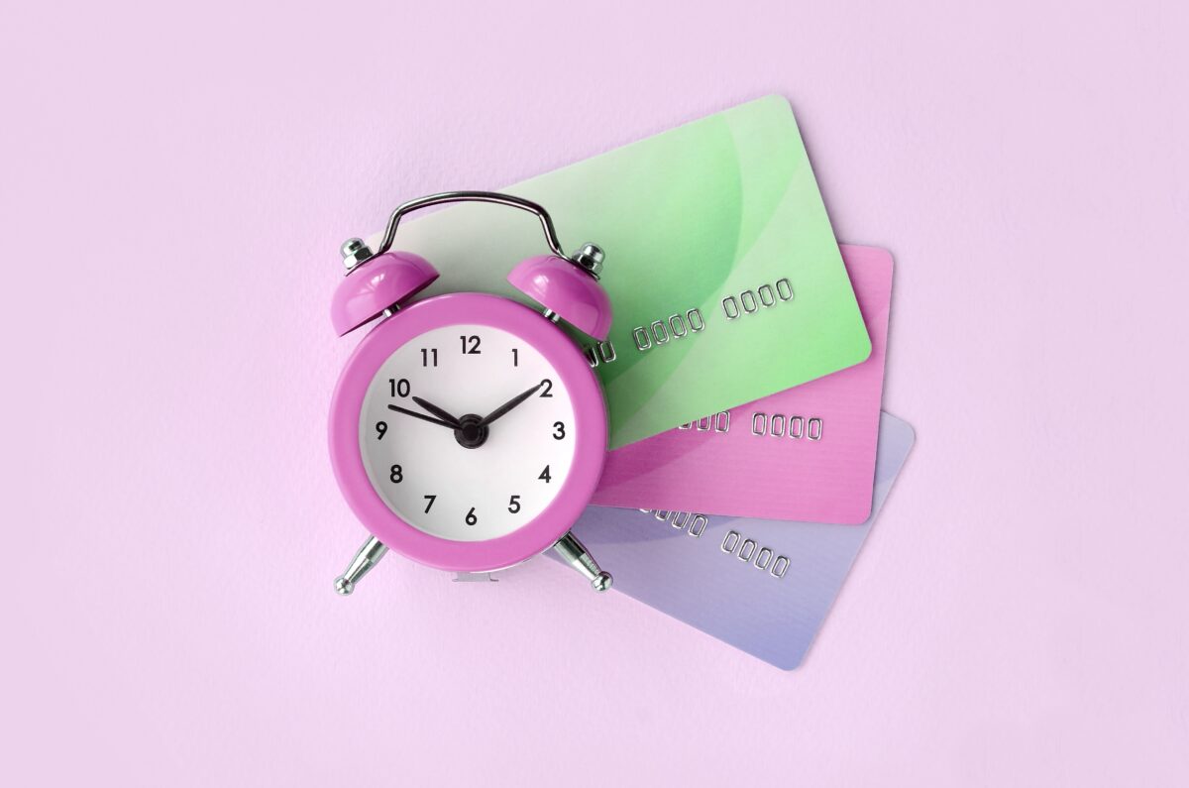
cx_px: 594
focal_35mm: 60
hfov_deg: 33.5
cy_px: 394
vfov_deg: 22.5
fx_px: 1978
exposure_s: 1/5
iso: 100
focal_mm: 40
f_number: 9
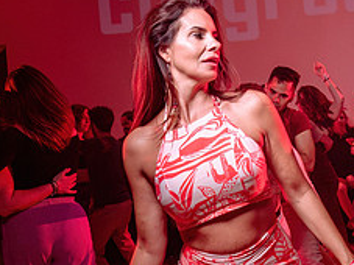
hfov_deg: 32.1
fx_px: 603
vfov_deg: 24.8
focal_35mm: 59
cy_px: 143
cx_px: 270
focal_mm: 24
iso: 800
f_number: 2.8
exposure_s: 1/60
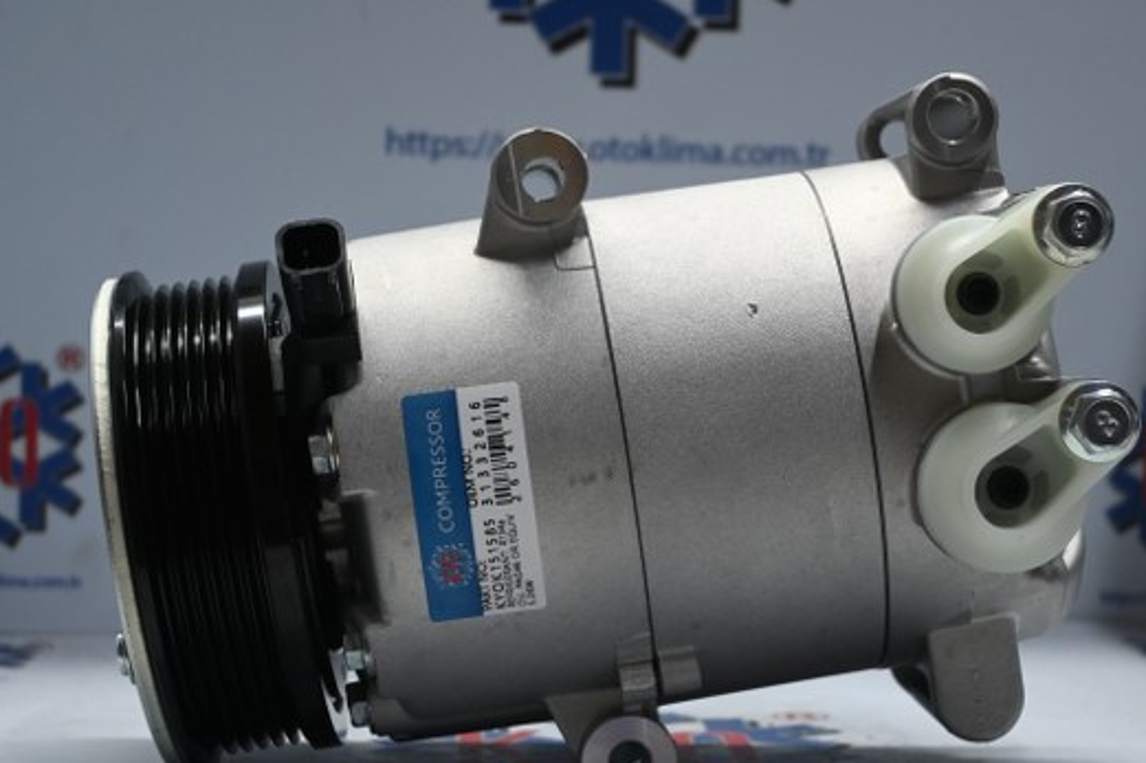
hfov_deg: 26.6
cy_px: 398
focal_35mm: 76
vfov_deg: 17.9
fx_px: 2418
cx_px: 631
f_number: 6
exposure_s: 1/80
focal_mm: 44
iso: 1250
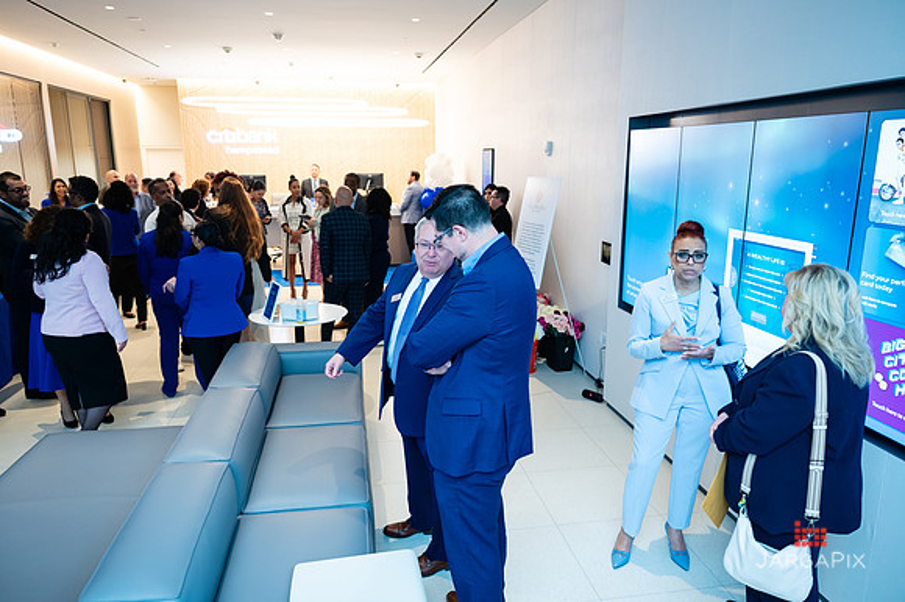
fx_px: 631
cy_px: 301
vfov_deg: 51.0
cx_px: 452
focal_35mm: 25
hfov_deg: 71.3
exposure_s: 1/200
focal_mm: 24
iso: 1250
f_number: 3.2
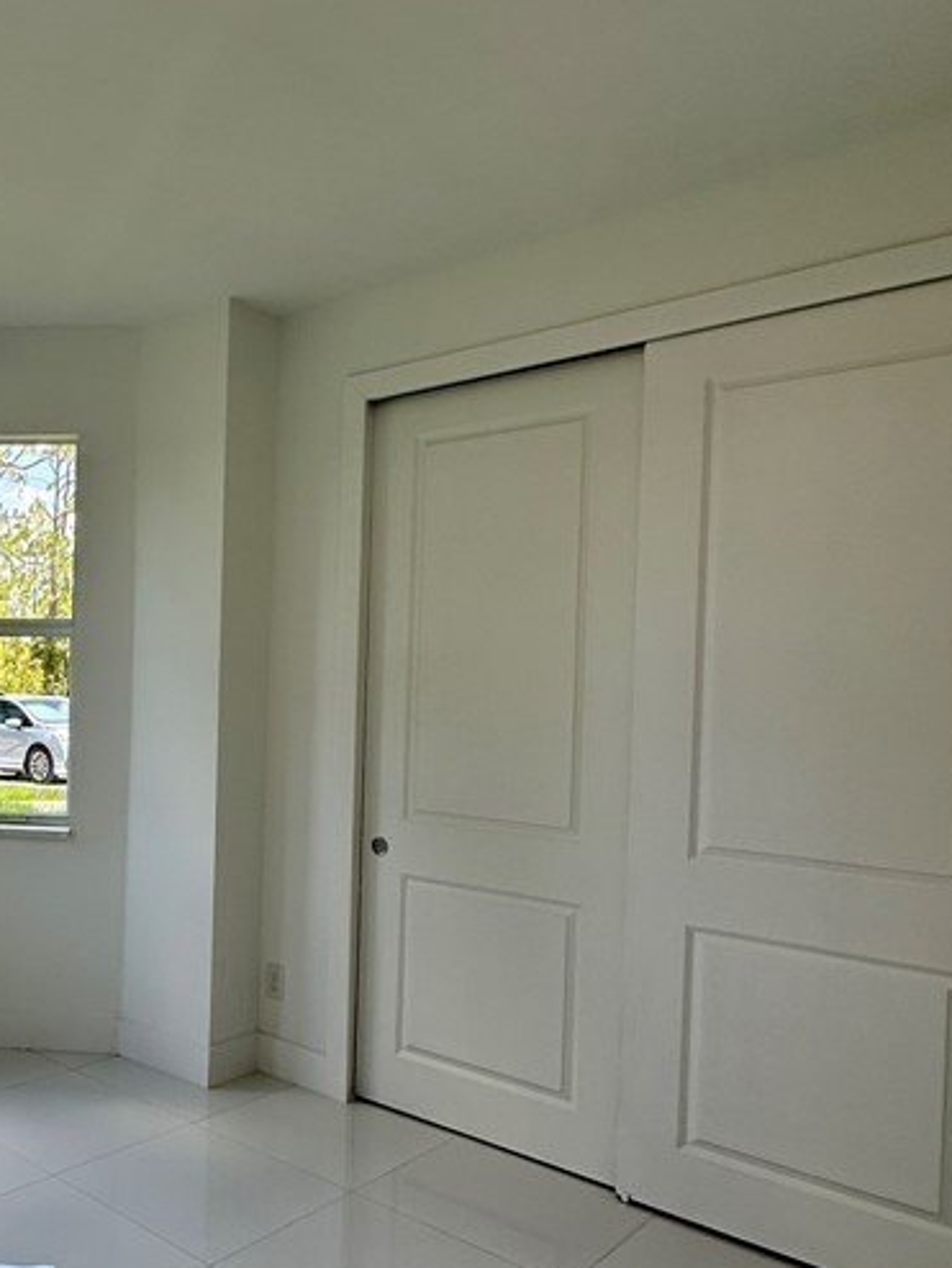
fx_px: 1062
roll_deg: -1.5
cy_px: 690
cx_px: 67
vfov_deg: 61.5
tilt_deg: +1.1
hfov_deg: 43.4
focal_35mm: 29
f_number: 2.2
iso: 50
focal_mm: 2.22
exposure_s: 1/120
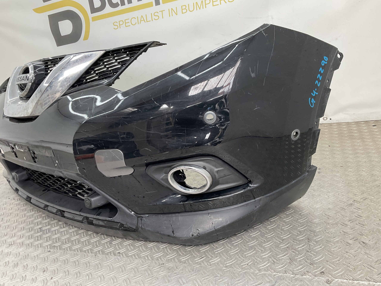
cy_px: 143
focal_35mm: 29
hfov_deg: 61.7
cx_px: 190
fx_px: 319
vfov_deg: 48.2
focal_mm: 3
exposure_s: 1/100
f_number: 1.8
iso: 25
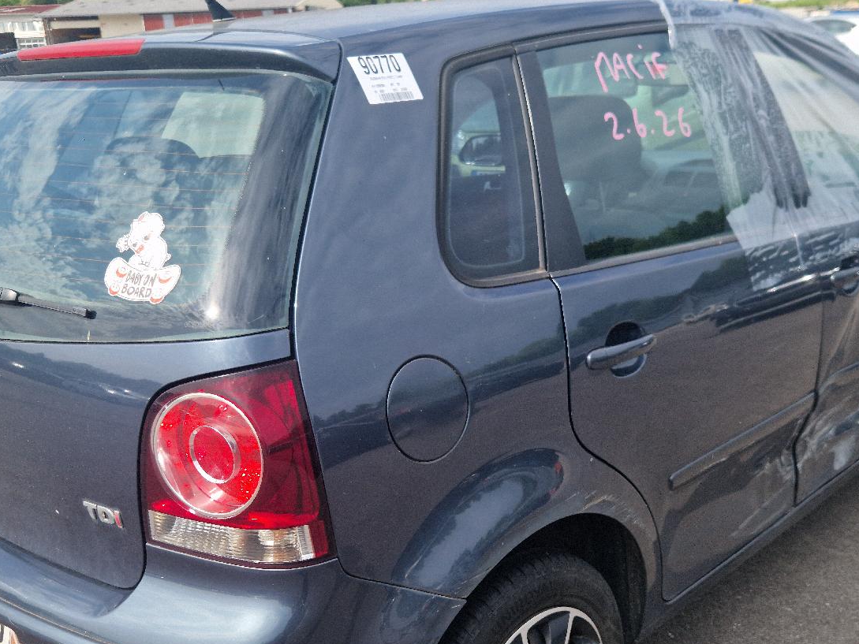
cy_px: 417
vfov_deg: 37.4
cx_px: 466
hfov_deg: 48.9
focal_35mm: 38
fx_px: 943
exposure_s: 1/909
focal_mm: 5.4
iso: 50
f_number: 1.8
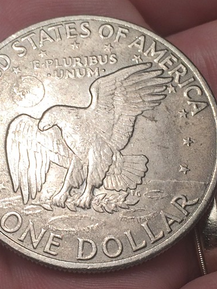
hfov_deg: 39.5
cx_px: 87
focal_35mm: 36
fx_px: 301
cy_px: 139
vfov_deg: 51.3
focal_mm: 4.12
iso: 32
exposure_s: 1/129
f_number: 2.2
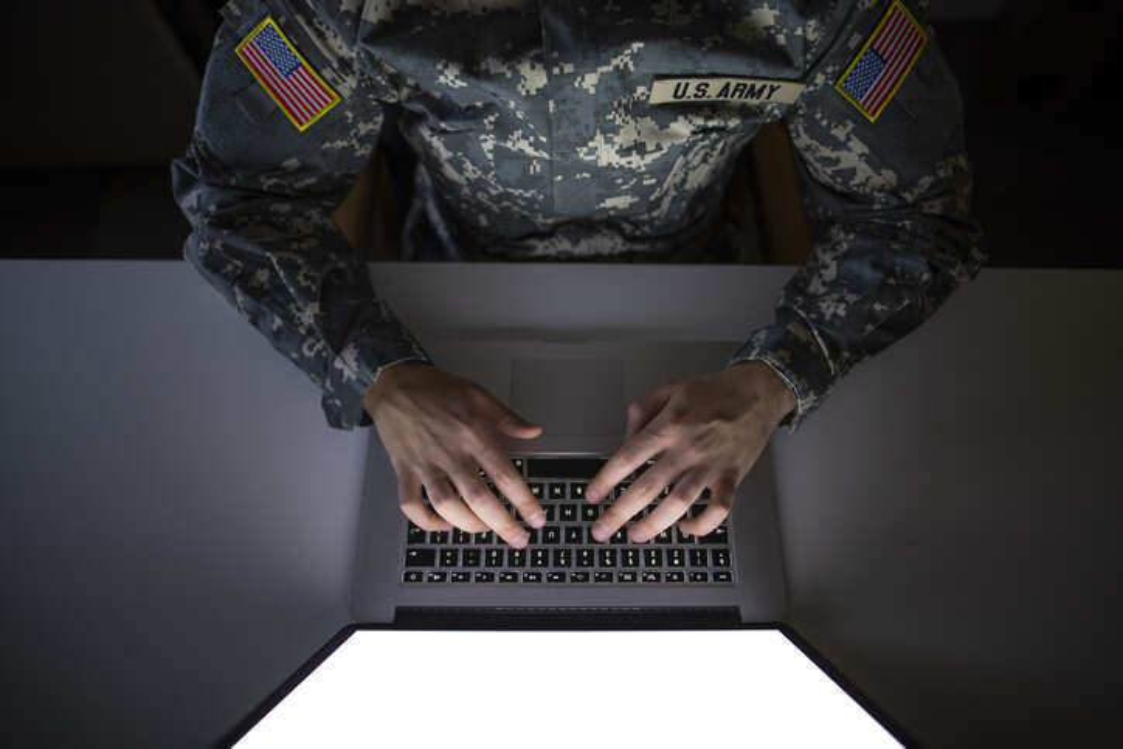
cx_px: 562
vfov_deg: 62.0
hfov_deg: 84.0
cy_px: 374
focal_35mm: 20
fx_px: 624
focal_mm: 20
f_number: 1.4
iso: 800
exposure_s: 1/125
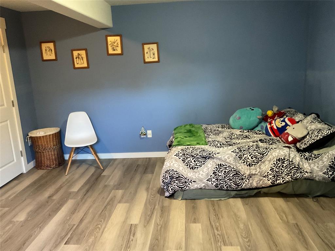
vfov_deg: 48.2
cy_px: 126
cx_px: 168
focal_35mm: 29
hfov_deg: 61.7
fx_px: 281
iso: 320
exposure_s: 1/40
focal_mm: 3
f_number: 1.8
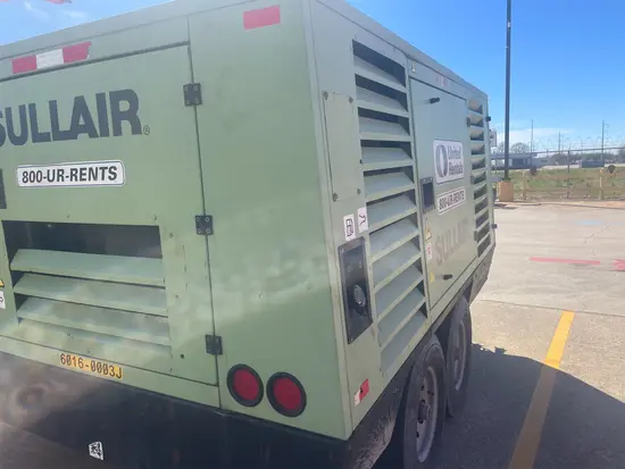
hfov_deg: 67.3
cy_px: 234
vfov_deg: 53.1
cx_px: 312
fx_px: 470
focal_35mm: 26
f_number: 1.6
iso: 32
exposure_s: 1/2564
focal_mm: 4.2
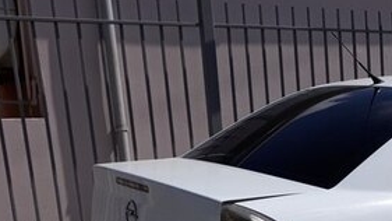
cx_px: 453
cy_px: 286
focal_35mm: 69
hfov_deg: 27.4
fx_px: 717
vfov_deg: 16.5
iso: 40
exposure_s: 1/4329
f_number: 1.7
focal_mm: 3.71
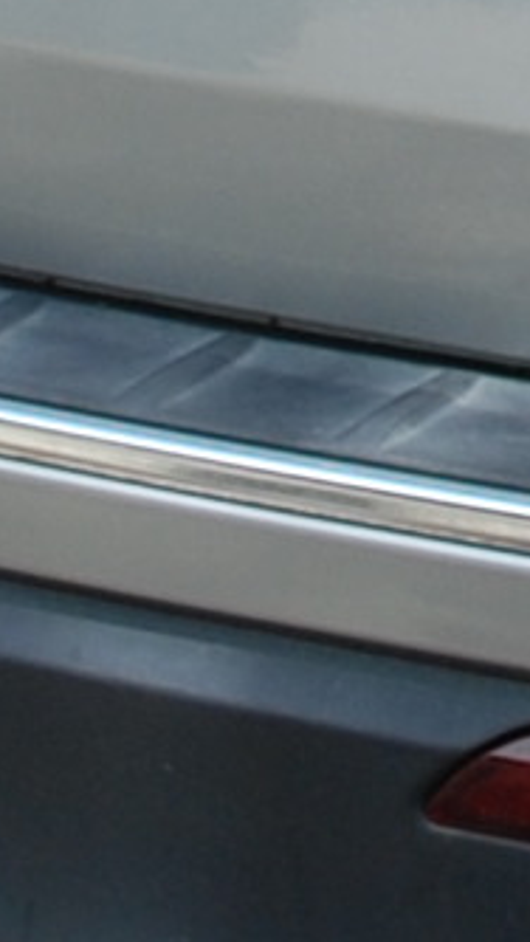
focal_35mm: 328
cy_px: -426
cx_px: 1342
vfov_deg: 6.5
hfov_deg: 3.6
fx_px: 8191
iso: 100
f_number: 6.3
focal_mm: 18
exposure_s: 1/160
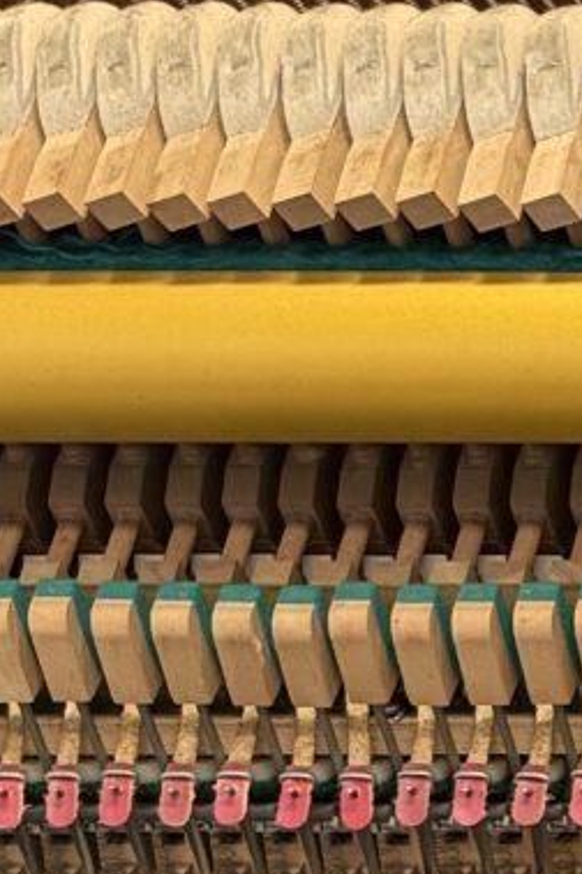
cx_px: 1919
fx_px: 4098
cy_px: 650
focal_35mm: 169
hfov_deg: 7.0
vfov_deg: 12.1
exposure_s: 1/60
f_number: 1.78
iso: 160
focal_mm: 6.76
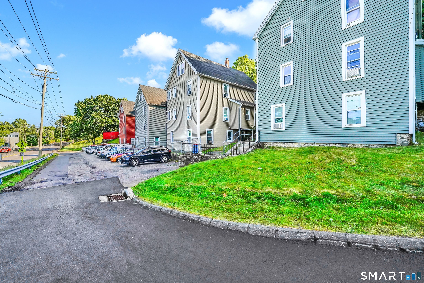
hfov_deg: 104.2
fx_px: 165
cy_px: 142
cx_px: 212
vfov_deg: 81.2
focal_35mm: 14
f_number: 5
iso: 500
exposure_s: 1/200
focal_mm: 14
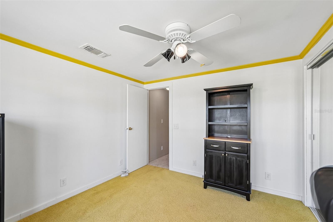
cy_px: 111
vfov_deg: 81.2
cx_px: 166
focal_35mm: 14
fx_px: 129
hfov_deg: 104.3
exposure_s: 1/50
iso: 400
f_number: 8
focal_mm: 14
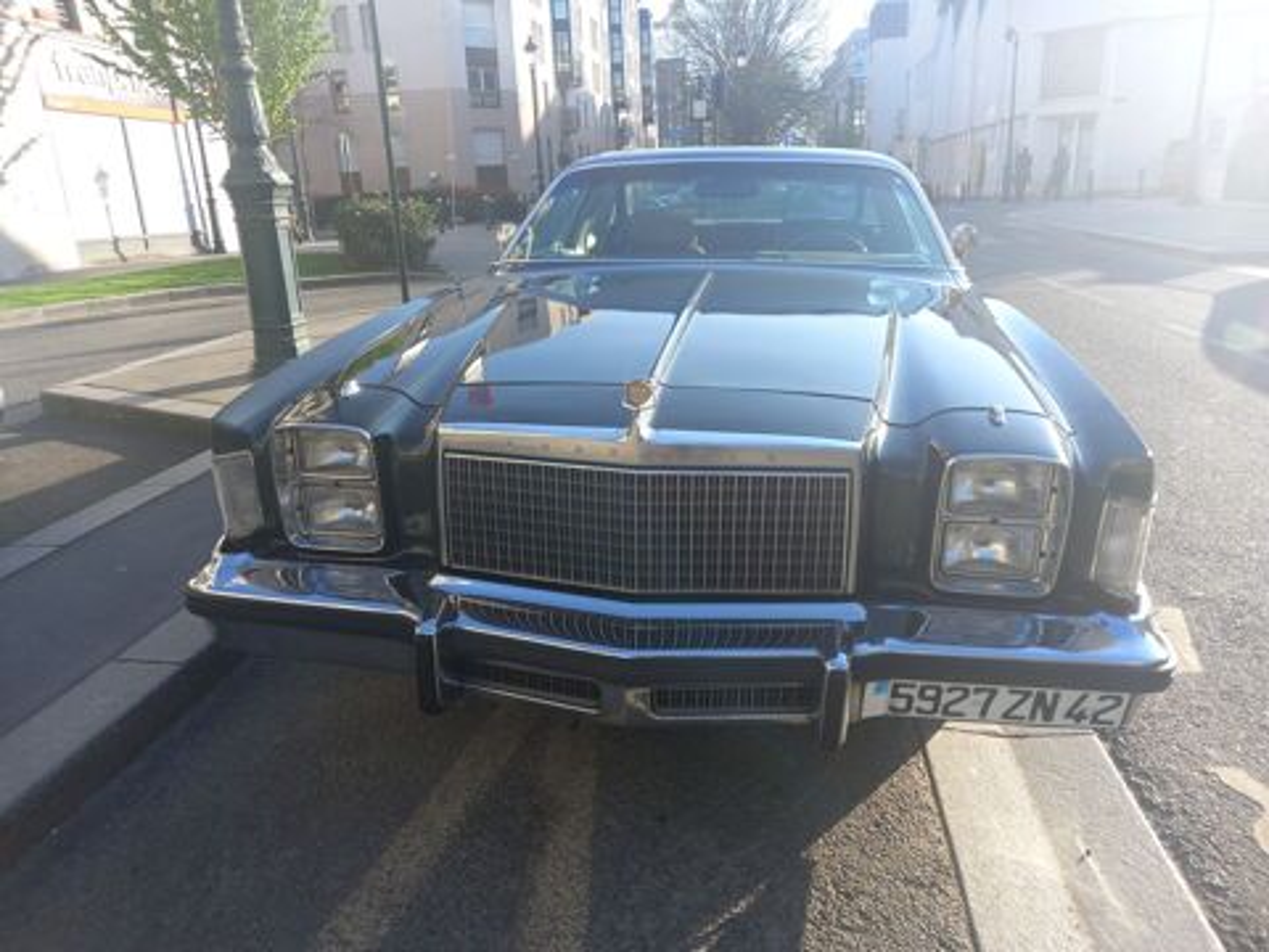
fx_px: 916
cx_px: 634
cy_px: 476
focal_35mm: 25
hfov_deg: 69.4
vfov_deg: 54.9
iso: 25
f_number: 2
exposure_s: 1/212
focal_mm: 4.6
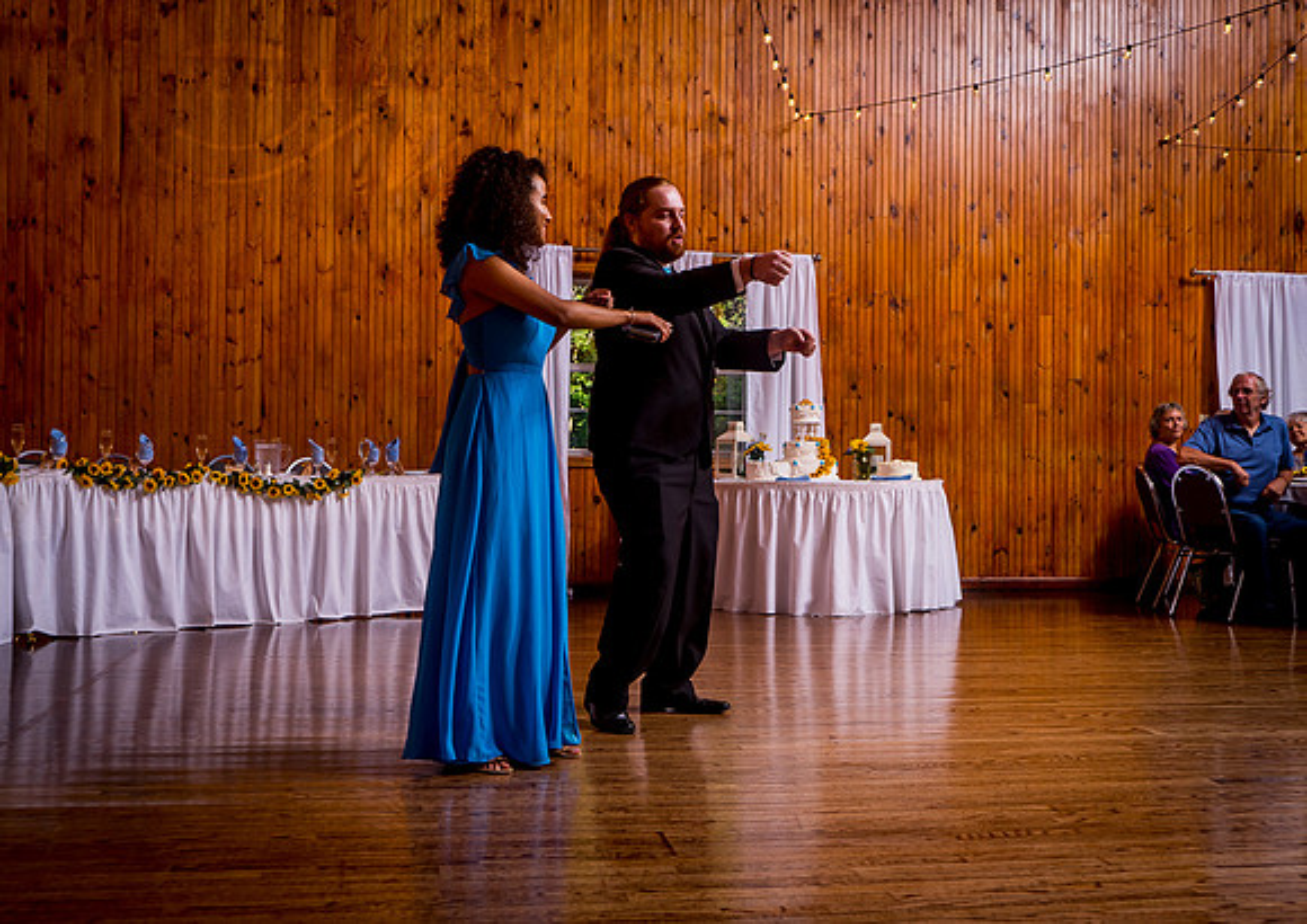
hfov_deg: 48.7
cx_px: 657
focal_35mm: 39
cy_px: 458
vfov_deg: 35.5
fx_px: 1442
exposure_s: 1/125
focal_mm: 28
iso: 200
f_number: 5.6
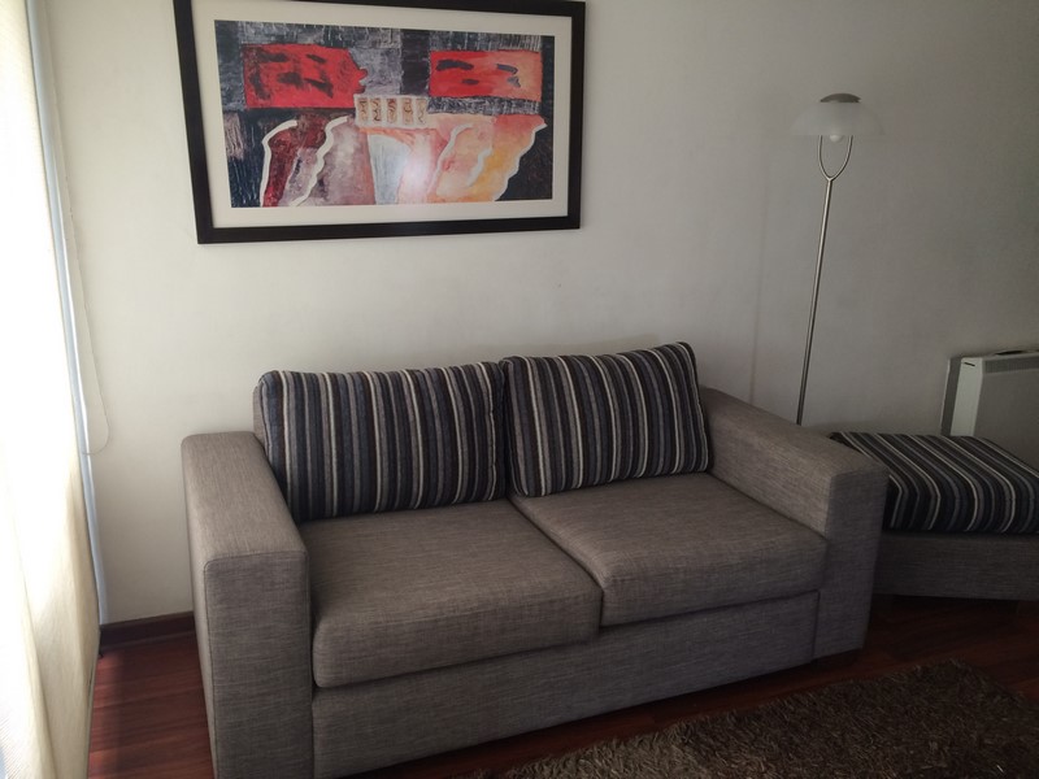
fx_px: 870
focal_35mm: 29
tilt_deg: -14.7
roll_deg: -1.5
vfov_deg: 48.2
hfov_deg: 61.7
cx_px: 520
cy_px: 390
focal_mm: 4.15
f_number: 2.2
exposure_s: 1/33
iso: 40
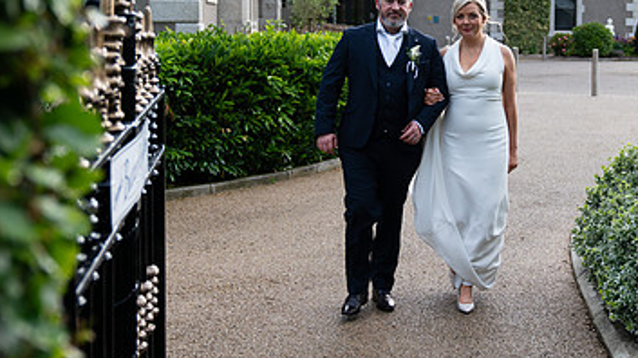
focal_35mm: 62
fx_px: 1048
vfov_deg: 19.3
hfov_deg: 33.3
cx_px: 459
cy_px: 104
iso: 160
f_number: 2.8
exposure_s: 1/200
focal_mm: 36
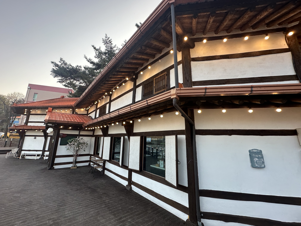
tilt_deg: +13.8
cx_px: 150
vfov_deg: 85.7
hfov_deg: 102.1
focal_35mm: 14
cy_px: 113
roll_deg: -0.9
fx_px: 122
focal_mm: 2.22
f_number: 2.2
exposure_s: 1/147
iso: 40
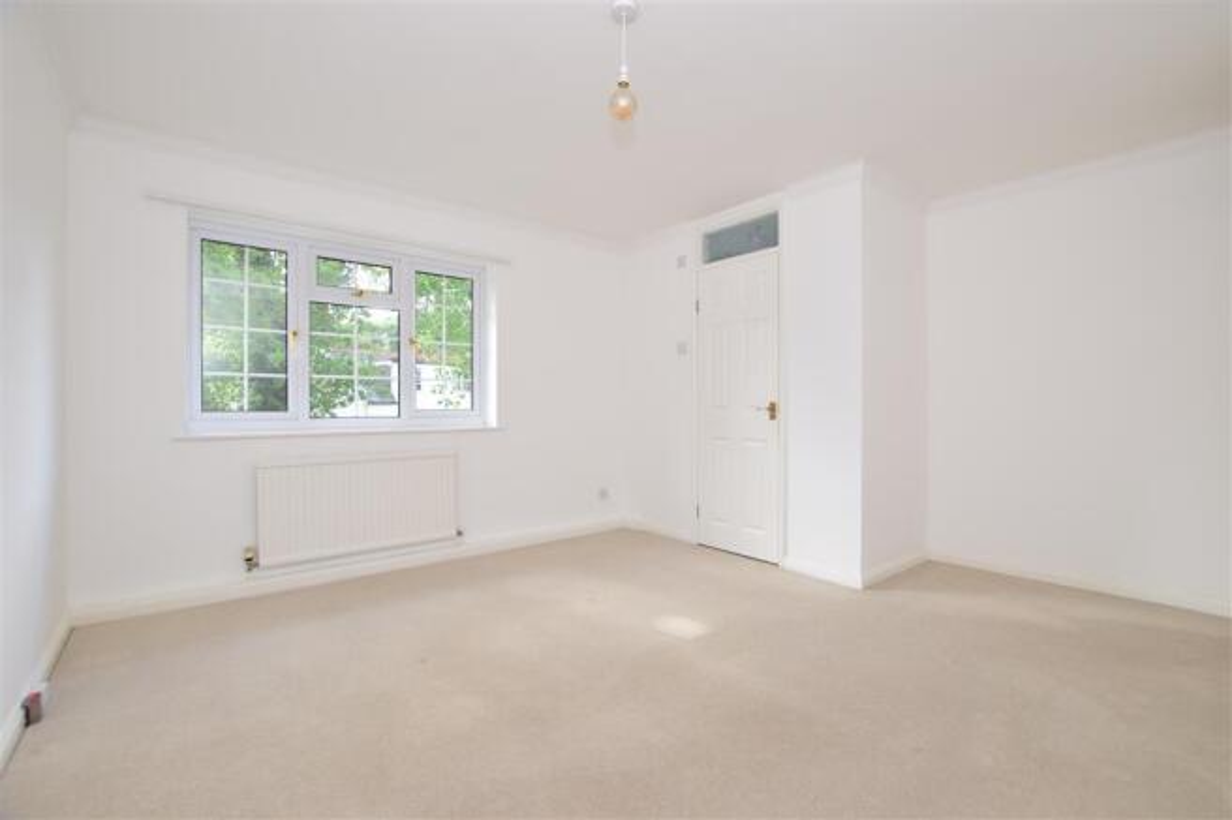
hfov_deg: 100.4
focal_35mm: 15
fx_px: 513
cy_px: 410
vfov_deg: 77.3
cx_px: 616
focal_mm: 10
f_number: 7.1
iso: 400
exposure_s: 1/60
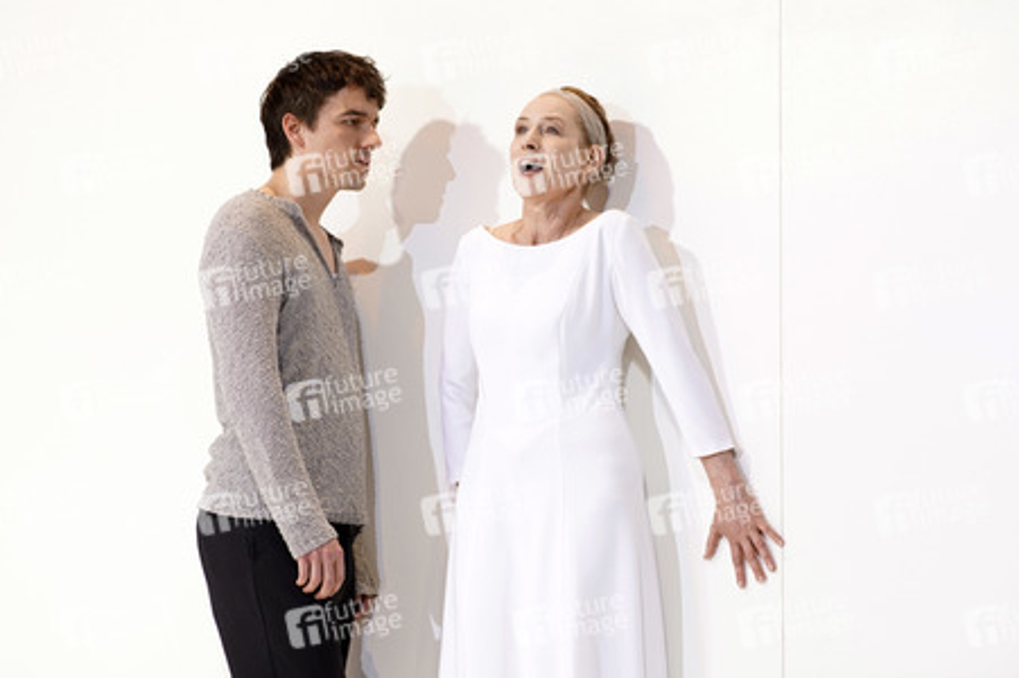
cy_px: 339
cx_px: 510
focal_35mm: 200
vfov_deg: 6.9
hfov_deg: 10.3
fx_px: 5657
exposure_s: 1/200
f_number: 4.5
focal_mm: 200
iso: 640
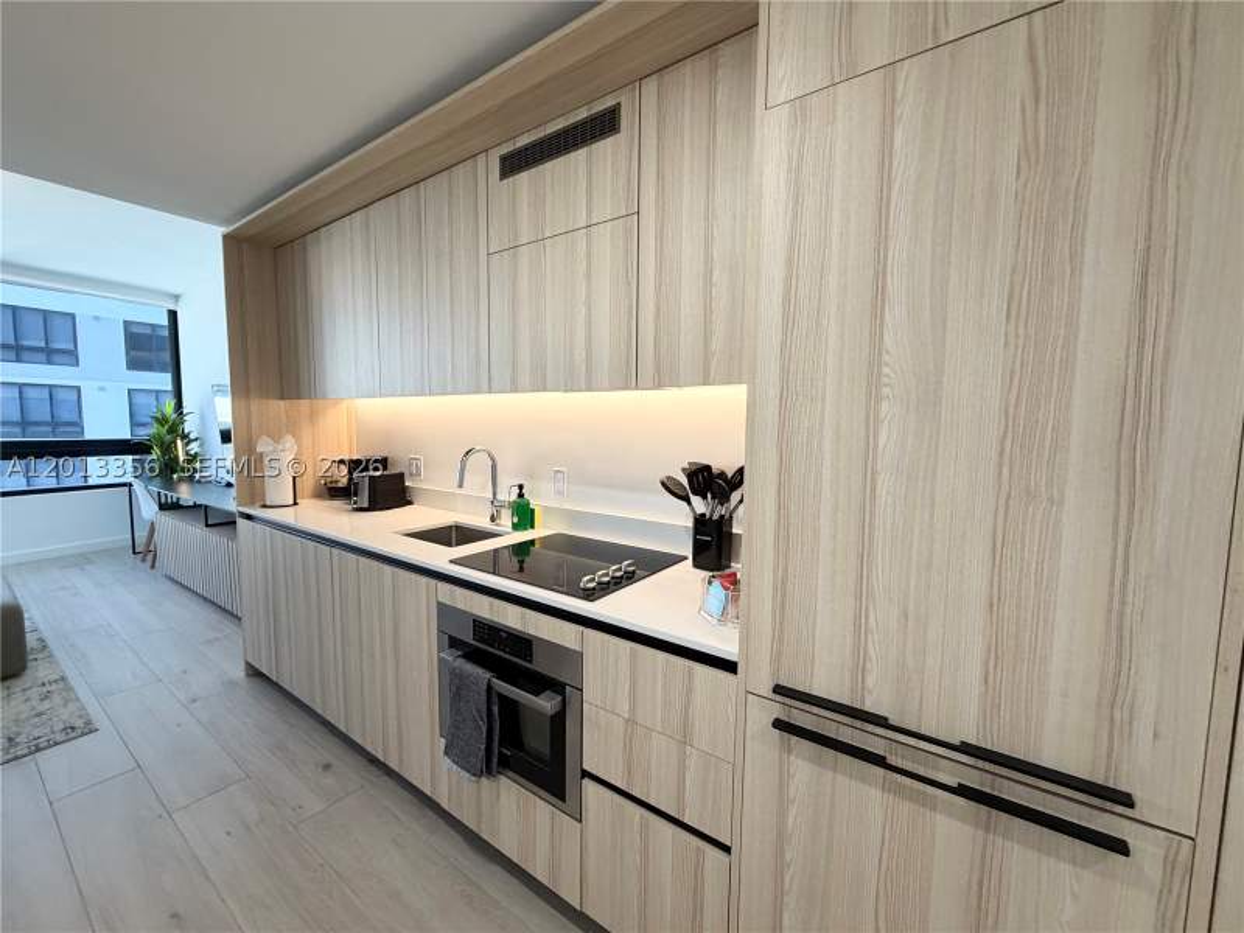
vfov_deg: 85.7
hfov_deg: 102.1
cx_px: 622
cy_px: 466
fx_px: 503
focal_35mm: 14
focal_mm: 2.22
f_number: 2.2
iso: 250
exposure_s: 1/120
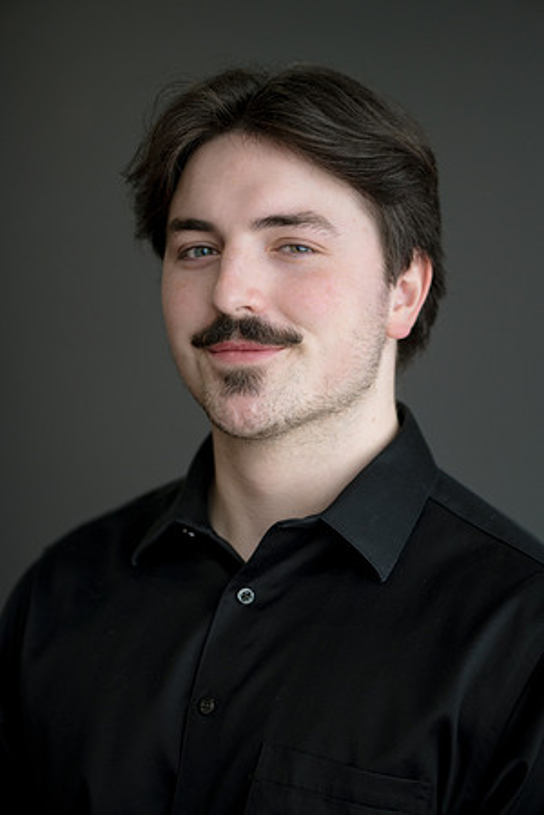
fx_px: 2380
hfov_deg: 13.0
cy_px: 408
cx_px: 272
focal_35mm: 105
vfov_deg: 19.5
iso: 560
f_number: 3.2
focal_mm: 105
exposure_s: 1/160
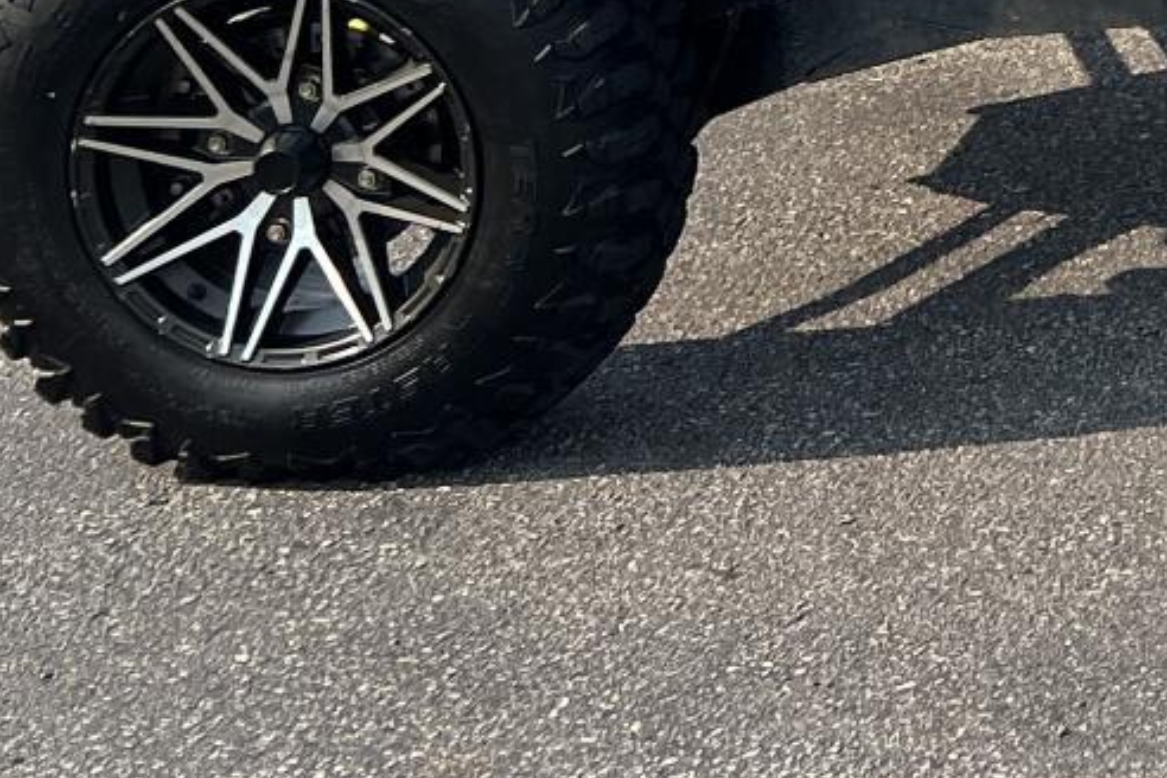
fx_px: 3566
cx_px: 1952
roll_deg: +1.1
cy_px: -828
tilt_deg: -5.0
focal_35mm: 110
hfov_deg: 16.3
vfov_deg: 11.2
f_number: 1.5
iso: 50
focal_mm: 5.7
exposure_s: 1/3968
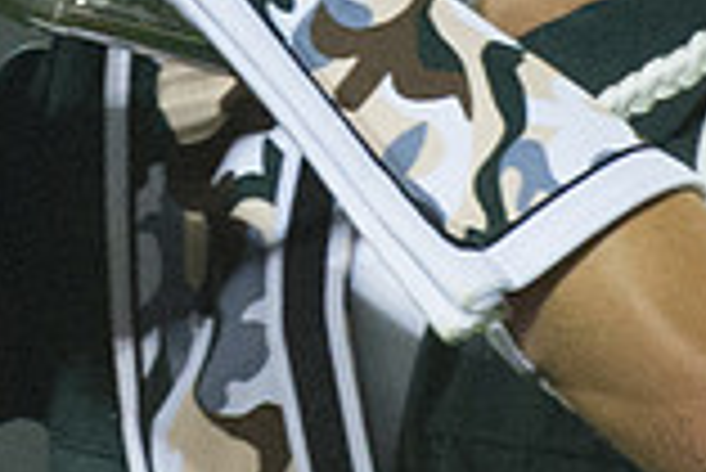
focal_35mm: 2382
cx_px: 427
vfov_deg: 0.6
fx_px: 46756
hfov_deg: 0.9
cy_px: -195
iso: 3600
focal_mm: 240
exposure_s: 1/160
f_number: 5.3
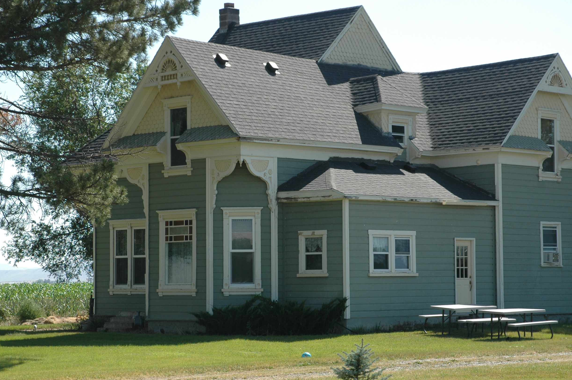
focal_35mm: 92
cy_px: 175
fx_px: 1460
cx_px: 284
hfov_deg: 22.2
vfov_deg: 14.8
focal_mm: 50
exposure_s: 1/320
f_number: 9
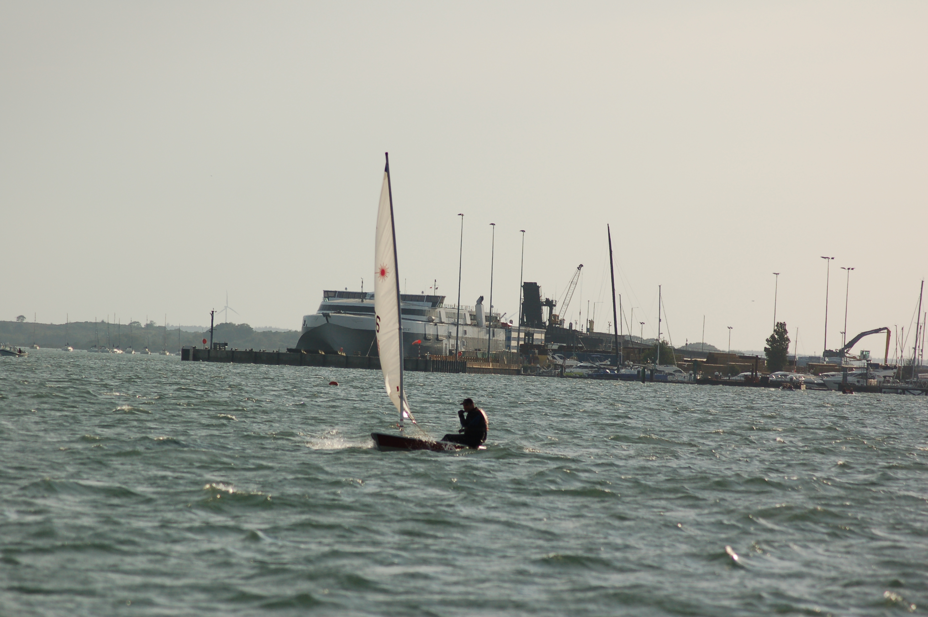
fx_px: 5988
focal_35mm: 232
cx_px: 464
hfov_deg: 8.9
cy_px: 308
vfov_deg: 5.9
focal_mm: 155
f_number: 5.6
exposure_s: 1/2000
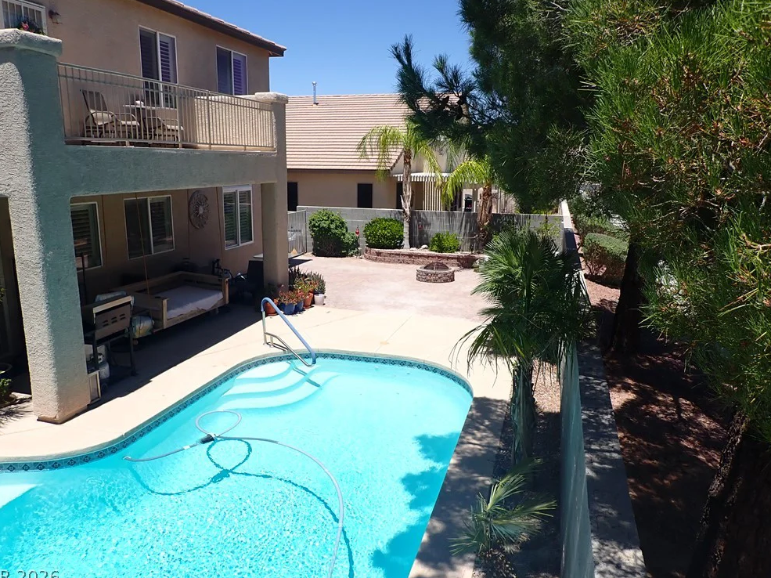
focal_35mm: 26
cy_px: 288
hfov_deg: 67.3
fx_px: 579
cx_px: 374
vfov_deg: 53.0
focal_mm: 4.5
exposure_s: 1/200
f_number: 8
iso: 100
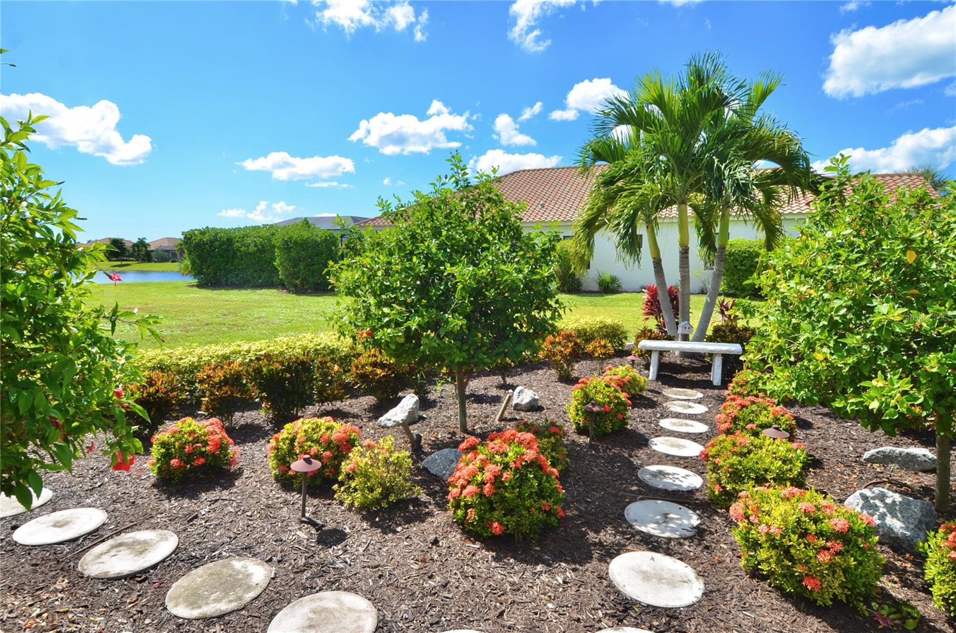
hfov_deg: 90.1
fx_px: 477
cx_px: 478
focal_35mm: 18
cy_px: 316
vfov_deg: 67.1
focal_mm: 12
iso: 100
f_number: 8
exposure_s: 1/250
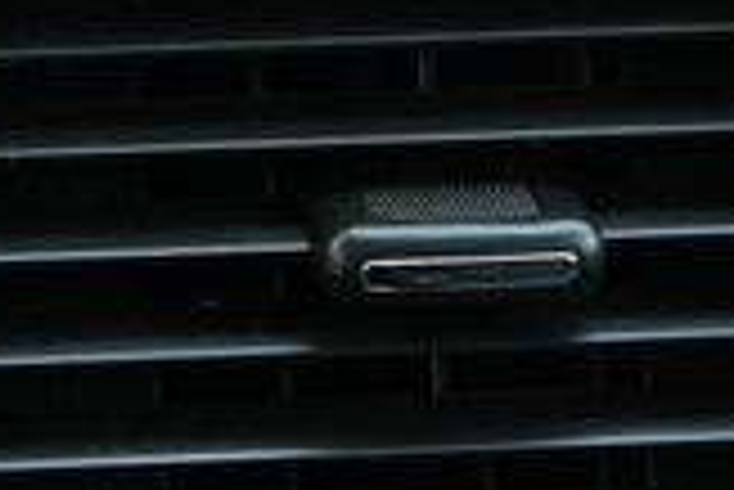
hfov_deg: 5.0
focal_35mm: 408
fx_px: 8326
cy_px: -512
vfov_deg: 3.3
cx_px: -351
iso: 100
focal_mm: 52
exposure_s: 1/60
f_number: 5
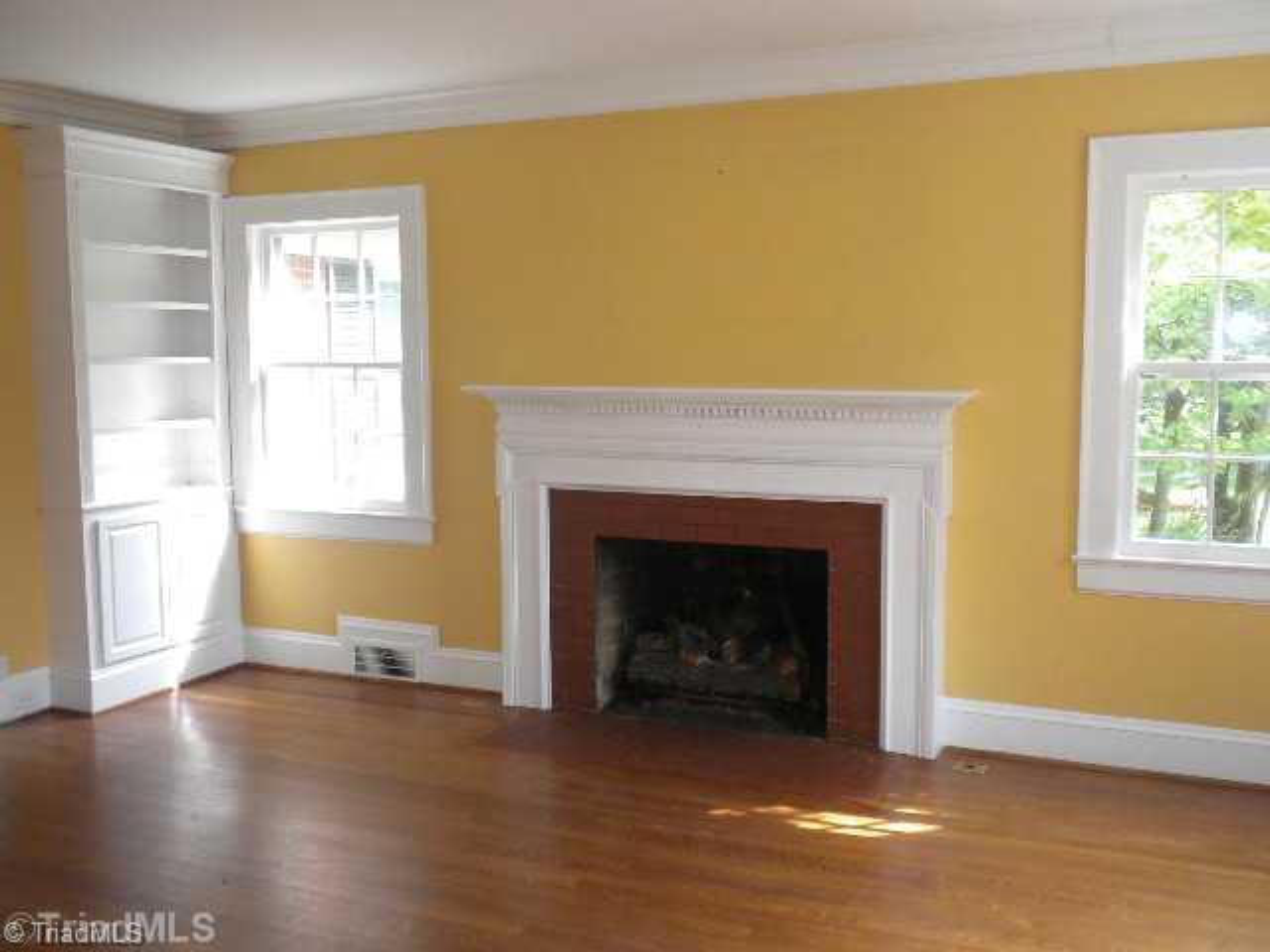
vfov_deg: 38.7
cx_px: 635
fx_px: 1357
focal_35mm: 37
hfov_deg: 50.1
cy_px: 476
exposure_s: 1/57.1
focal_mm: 6.6
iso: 108
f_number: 3.5
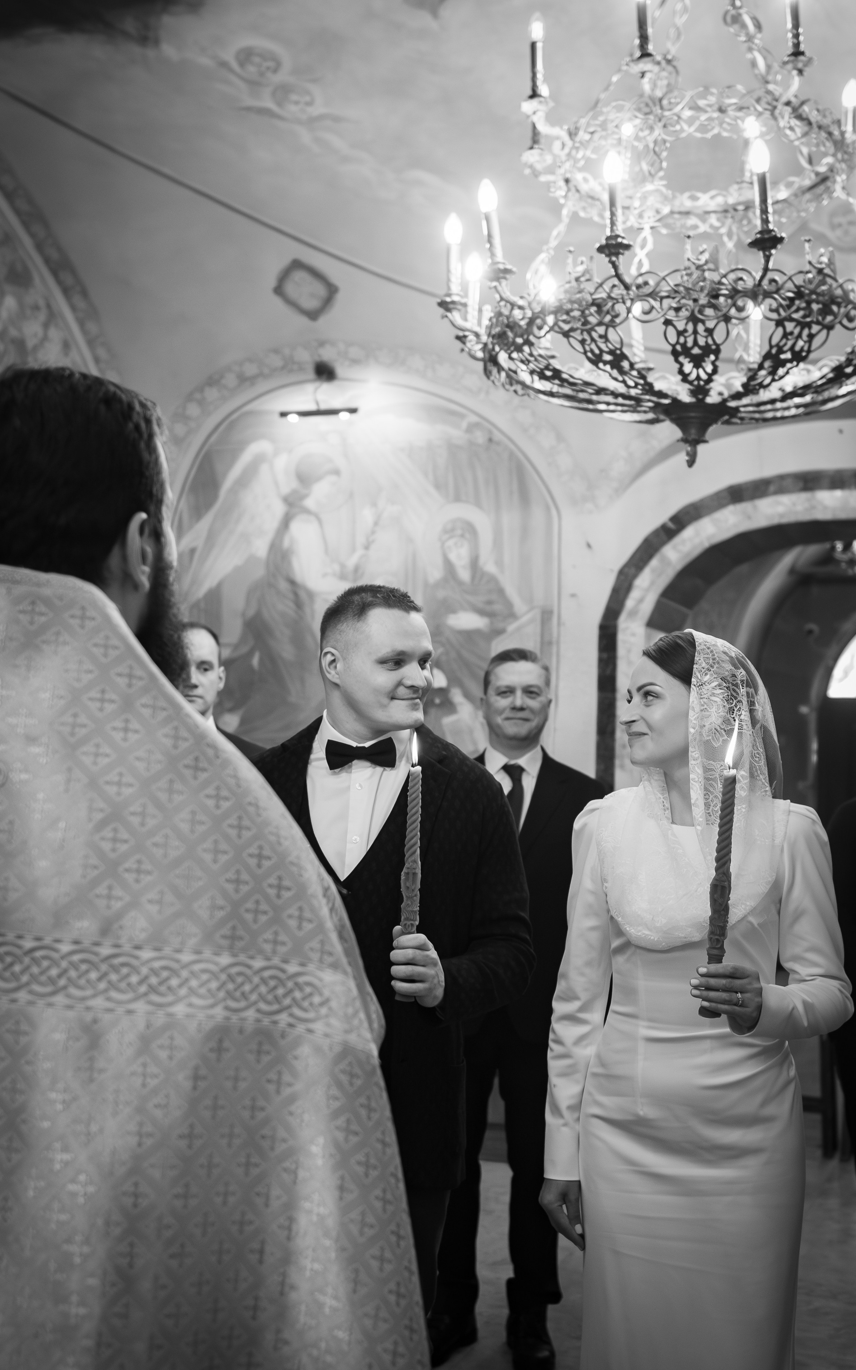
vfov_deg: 46.2
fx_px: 1605
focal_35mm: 43
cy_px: 684
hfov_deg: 29.9
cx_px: 398
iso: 2000
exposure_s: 1/400
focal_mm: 28
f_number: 2.5
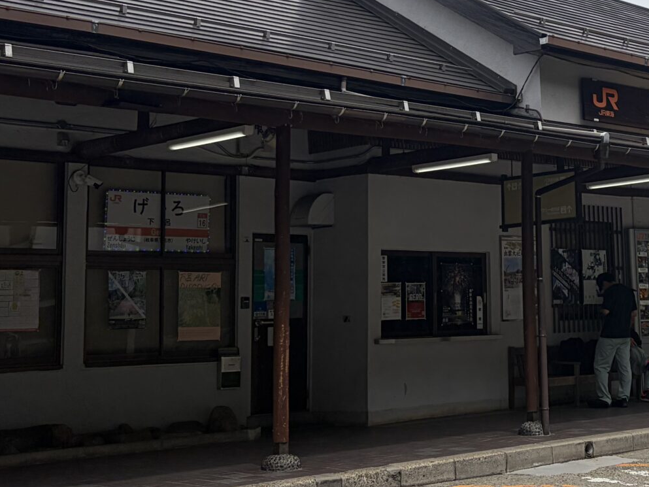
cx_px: 563
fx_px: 1256
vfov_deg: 21.8
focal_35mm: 67
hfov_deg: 28.1
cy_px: 128
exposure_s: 1/8850
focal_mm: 5.96
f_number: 1.6
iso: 64
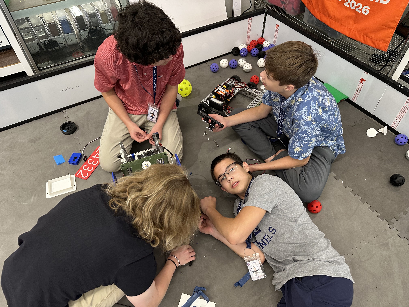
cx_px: 204
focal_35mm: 24
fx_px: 284
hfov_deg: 71.6
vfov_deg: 56.8
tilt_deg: -48.7
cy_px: 154
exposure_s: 1/60
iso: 200
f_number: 1.78
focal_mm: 6.86
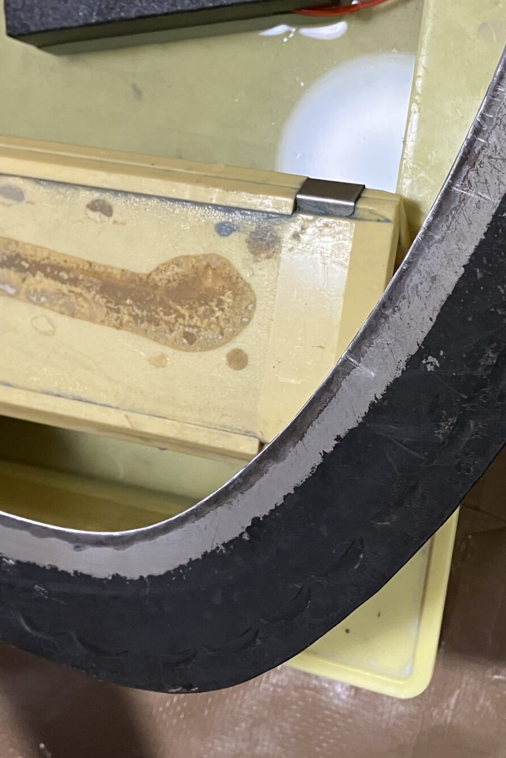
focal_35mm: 56
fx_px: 1180
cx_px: 254
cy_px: 289
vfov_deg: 35.5
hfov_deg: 24.2
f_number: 1.8
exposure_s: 1/57
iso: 200
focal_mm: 3.99
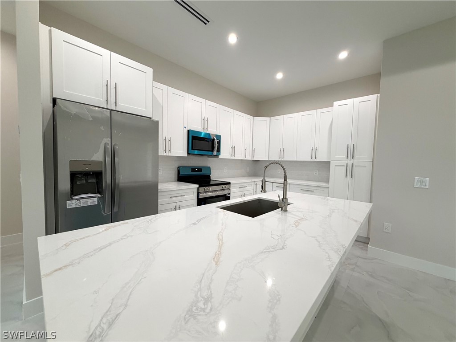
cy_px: 171
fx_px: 184
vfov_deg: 85.7
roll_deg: -1.4
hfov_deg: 102.1
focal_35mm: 14
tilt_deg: -3.3
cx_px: 228
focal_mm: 2.22
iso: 200
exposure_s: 1/120
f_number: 2.2
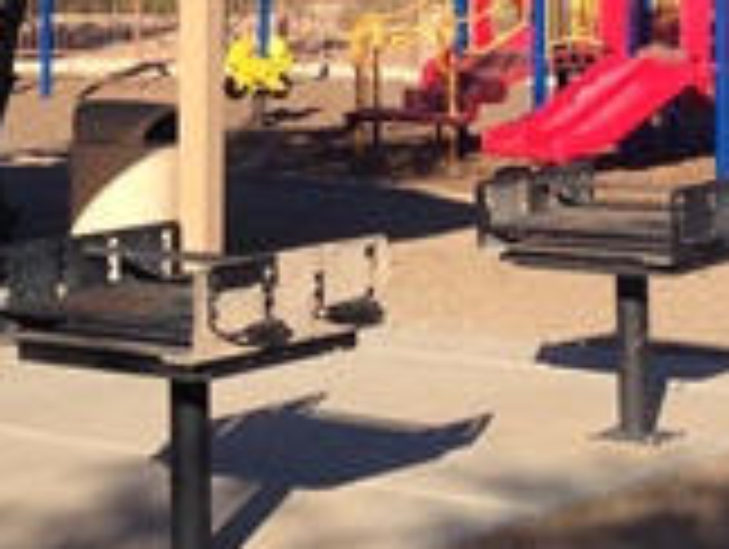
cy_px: -86
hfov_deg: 14.9
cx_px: -4
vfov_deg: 11.2
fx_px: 2742
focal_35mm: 130
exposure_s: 1/1808
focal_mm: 4.12
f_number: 2.4
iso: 50
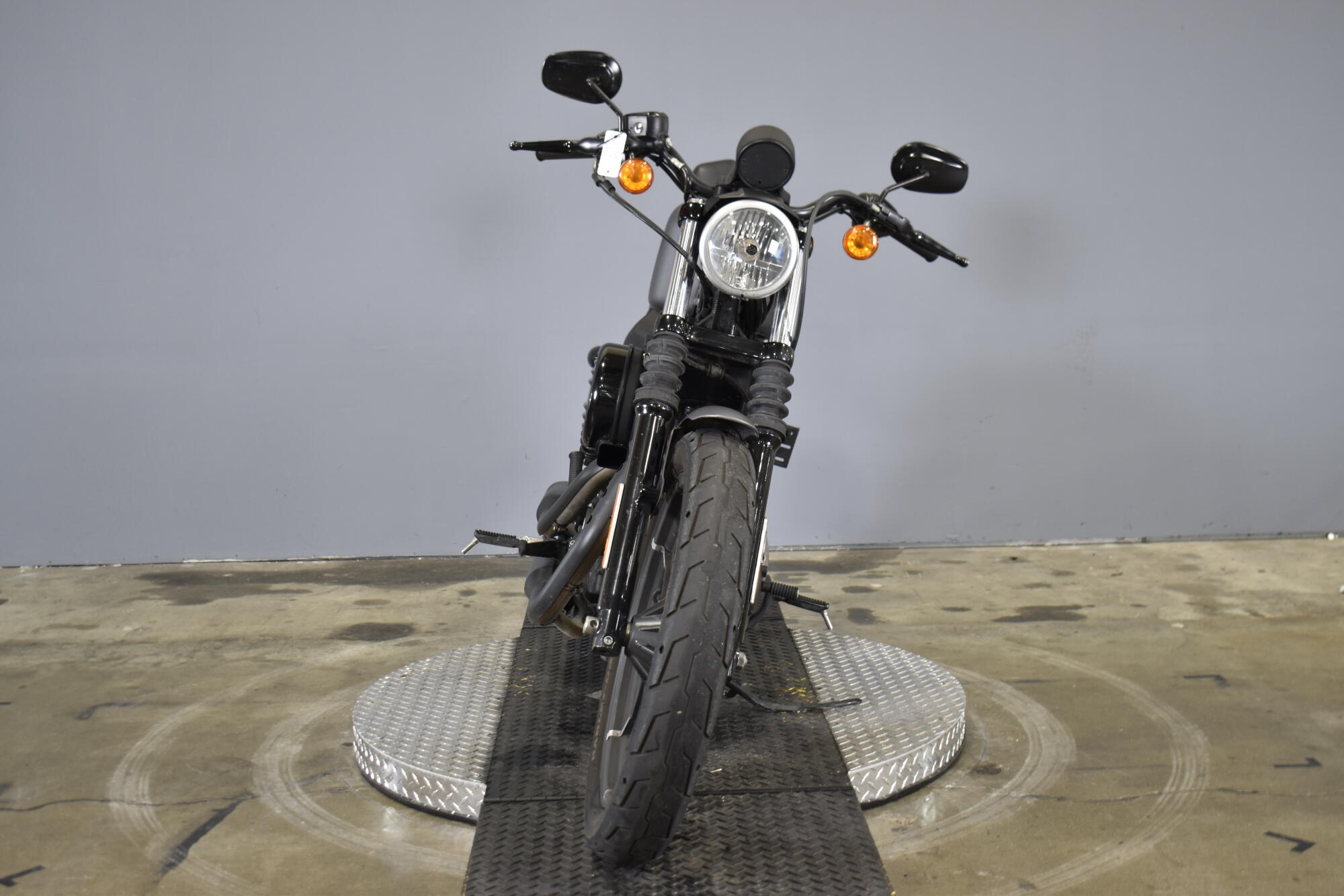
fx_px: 1680
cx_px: 672
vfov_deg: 29.9
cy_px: 448
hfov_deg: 43.6
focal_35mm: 45
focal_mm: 30
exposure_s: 1/15
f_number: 4.2
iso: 400
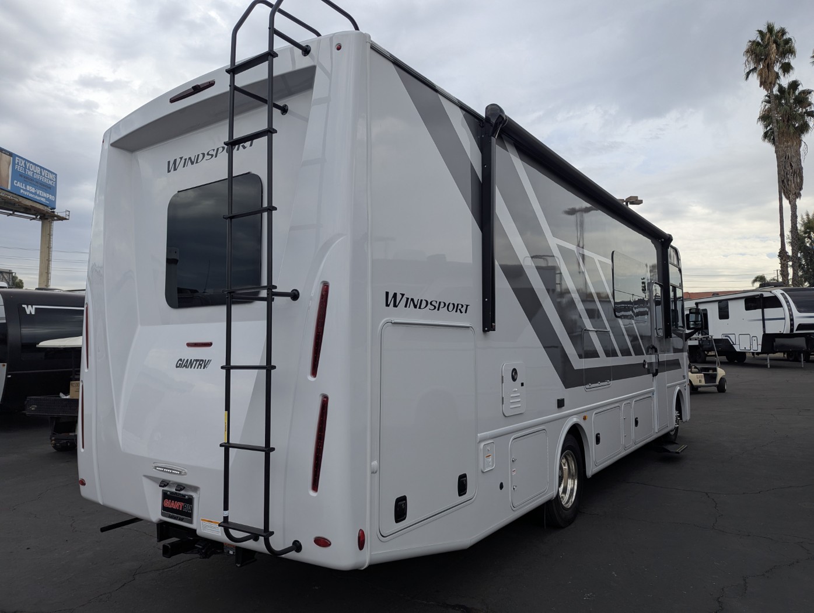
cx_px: 407
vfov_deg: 56.9
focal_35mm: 24
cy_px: 306
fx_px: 565
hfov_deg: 71.5
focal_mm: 6.81
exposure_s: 1/1825
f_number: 1.85
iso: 47
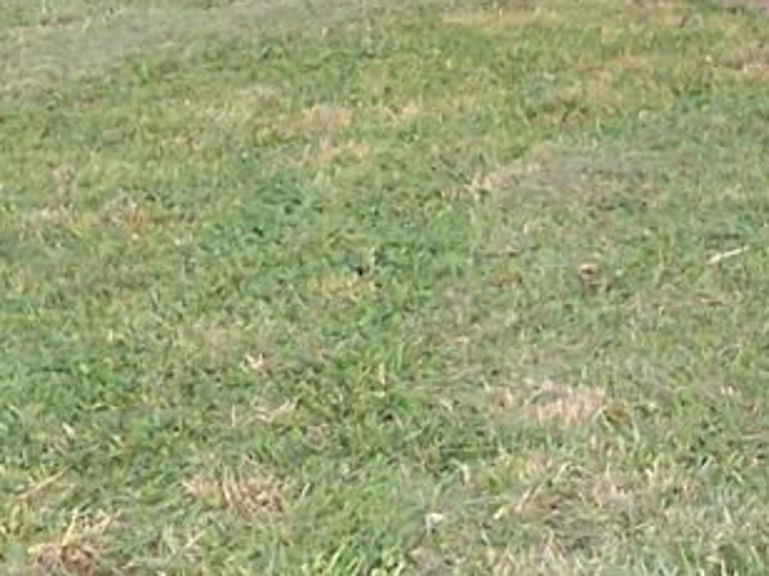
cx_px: 242
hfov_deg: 12.5
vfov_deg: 9.4
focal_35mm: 158
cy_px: 67
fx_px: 3510
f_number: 2.8
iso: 140
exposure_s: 1/125
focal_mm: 6.3
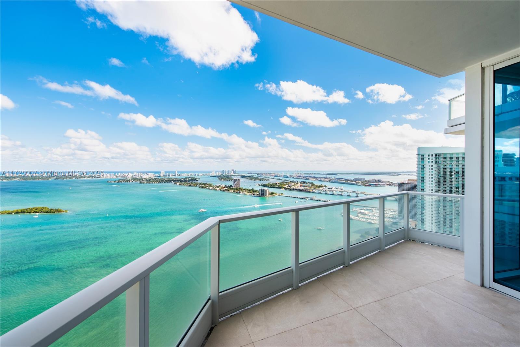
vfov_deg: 81.2
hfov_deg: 104.2
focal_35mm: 14
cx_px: 260
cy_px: 174
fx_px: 202
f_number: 10
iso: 100
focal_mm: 14
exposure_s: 1/100
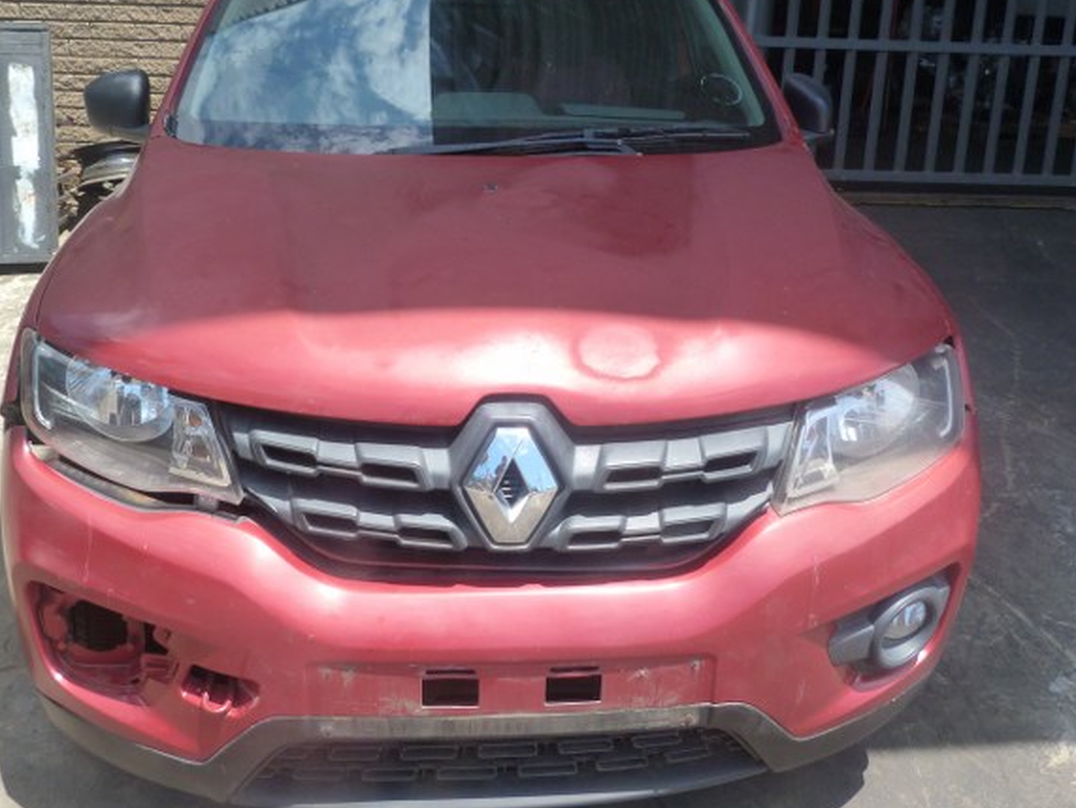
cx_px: 467
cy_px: 328
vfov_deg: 40.6
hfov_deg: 52.4
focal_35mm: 35
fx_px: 1089
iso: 125
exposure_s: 1/250
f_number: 4
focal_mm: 4.5
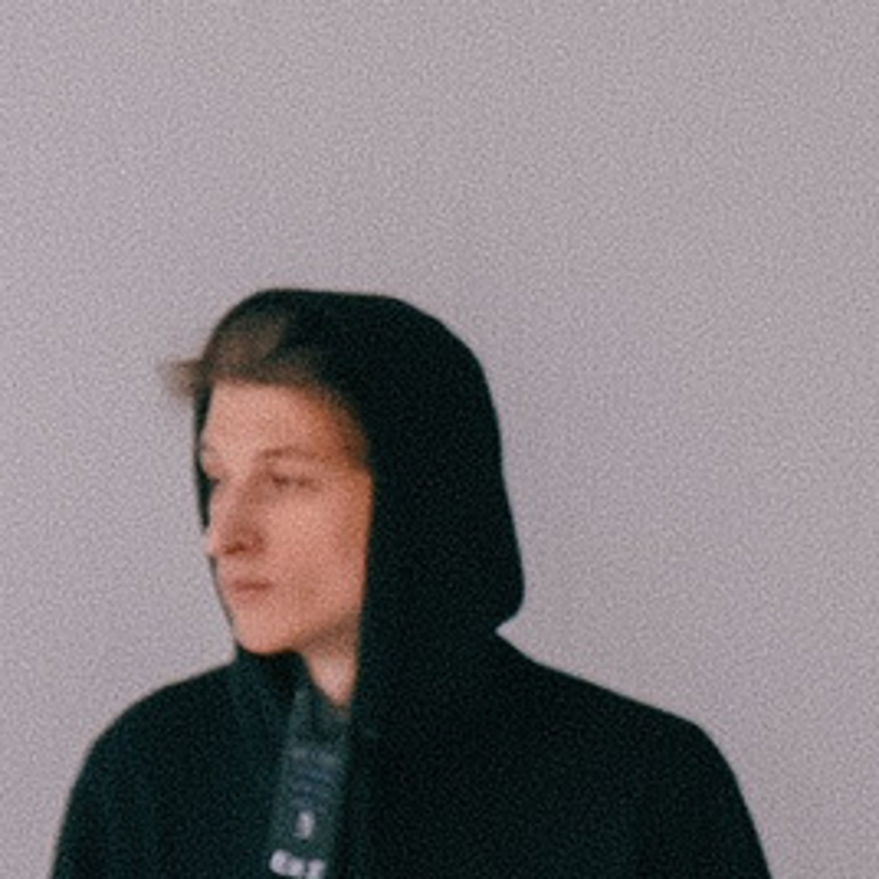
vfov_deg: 3.2
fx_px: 15485
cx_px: 2702
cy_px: 1376
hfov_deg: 3.2
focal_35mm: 539
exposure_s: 1/100
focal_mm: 61
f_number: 4
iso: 800
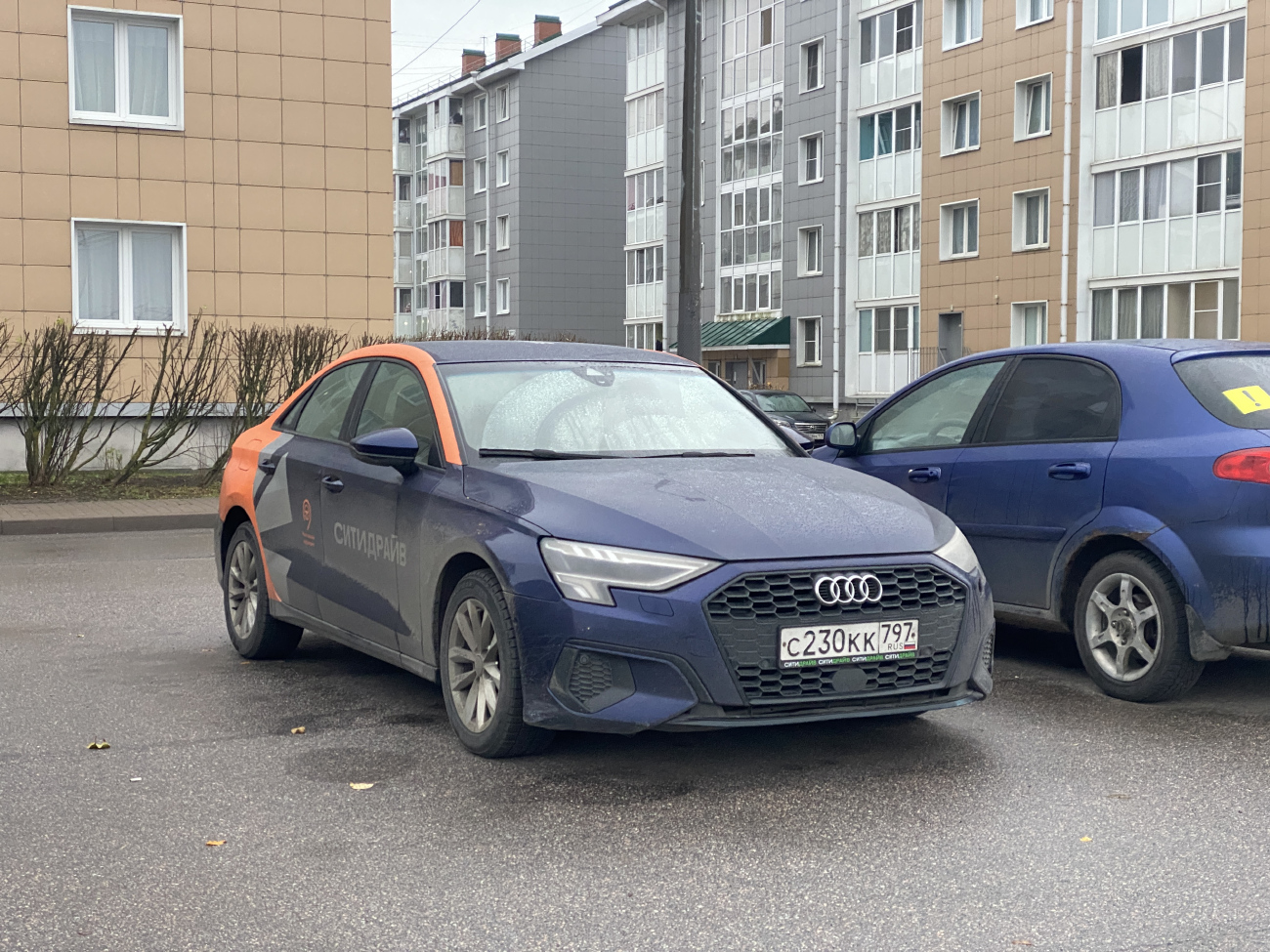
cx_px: 635
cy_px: 476
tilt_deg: -4.0
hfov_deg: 36.8
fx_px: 1908
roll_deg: +0.4
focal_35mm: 52
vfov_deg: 28.0
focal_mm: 6
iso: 250
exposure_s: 1/60
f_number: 2
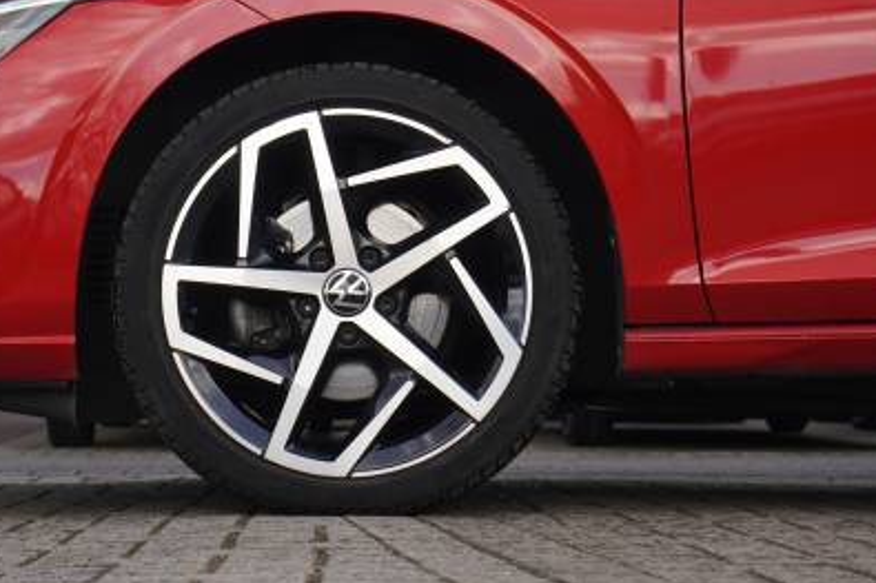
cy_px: 215
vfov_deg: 13.4
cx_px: 268
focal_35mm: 102
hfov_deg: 19.9
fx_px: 2481
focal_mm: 42
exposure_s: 1/160
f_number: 6.3
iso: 200
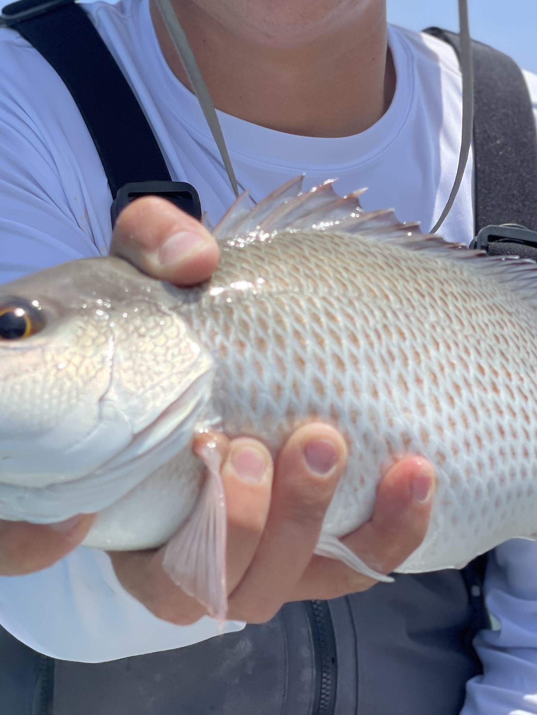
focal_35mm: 93
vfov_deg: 21.0
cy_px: 239
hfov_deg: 15.9
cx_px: 232
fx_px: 1923
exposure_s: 1/1089
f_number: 2
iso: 32
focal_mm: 6
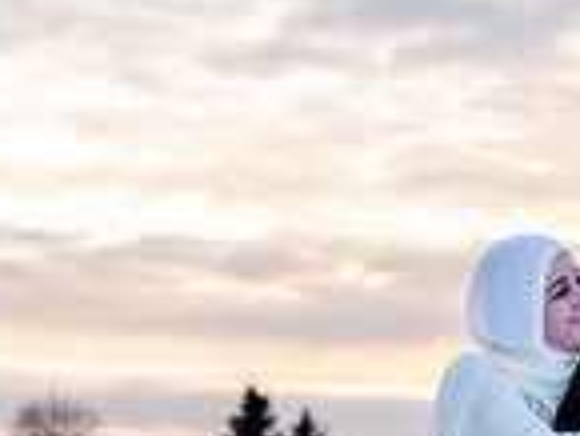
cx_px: 980
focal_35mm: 269
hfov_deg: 7.2
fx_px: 4511
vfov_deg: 5.5
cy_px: 534
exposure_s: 1/125
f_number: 4.5
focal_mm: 70
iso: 100
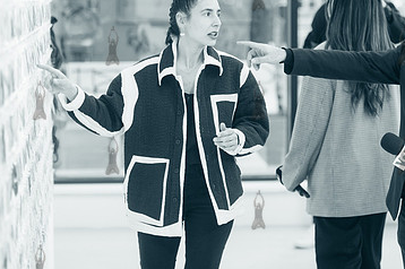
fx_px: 1472
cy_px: 100
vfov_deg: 10.4
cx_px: 258
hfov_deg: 15.6
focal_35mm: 131
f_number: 2.8
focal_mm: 80
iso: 2000
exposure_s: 1/320
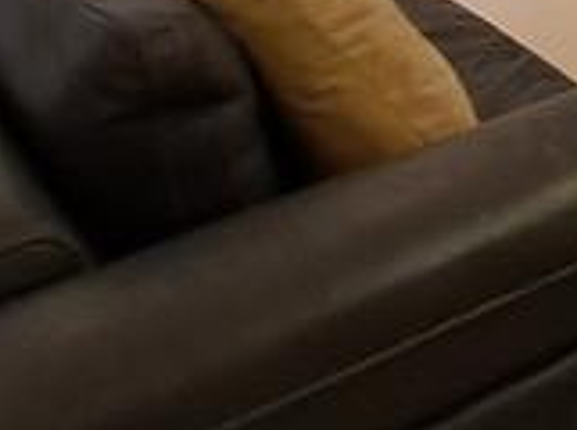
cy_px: -512
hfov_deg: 22.4
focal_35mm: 85
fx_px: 1414
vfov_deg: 13.8
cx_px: 547
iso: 160
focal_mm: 1.64
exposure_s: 1/40
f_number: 2.2
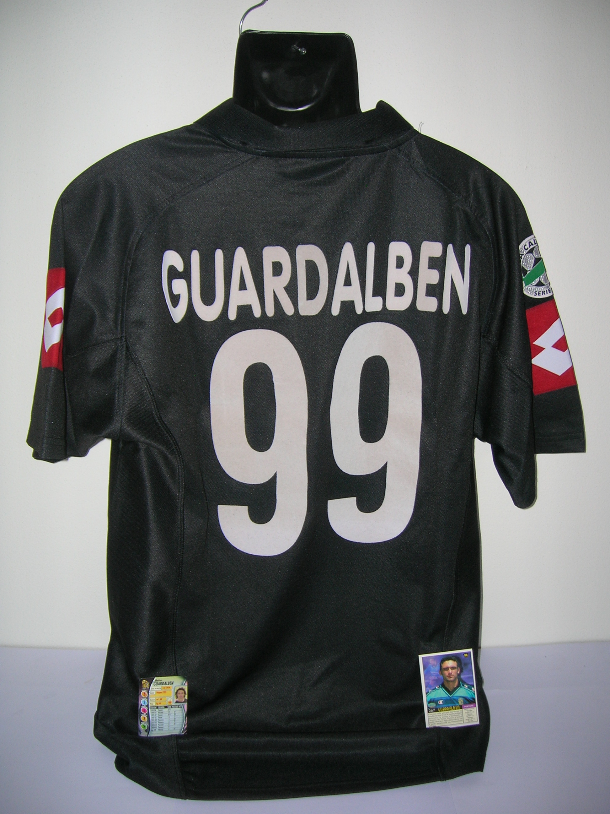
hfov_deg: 41.8
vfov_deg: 54.0
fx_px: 799
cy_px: 407
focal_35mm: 34
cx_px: 305
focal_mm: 5.7
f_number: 2.9
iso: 50
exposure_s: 1/60.1
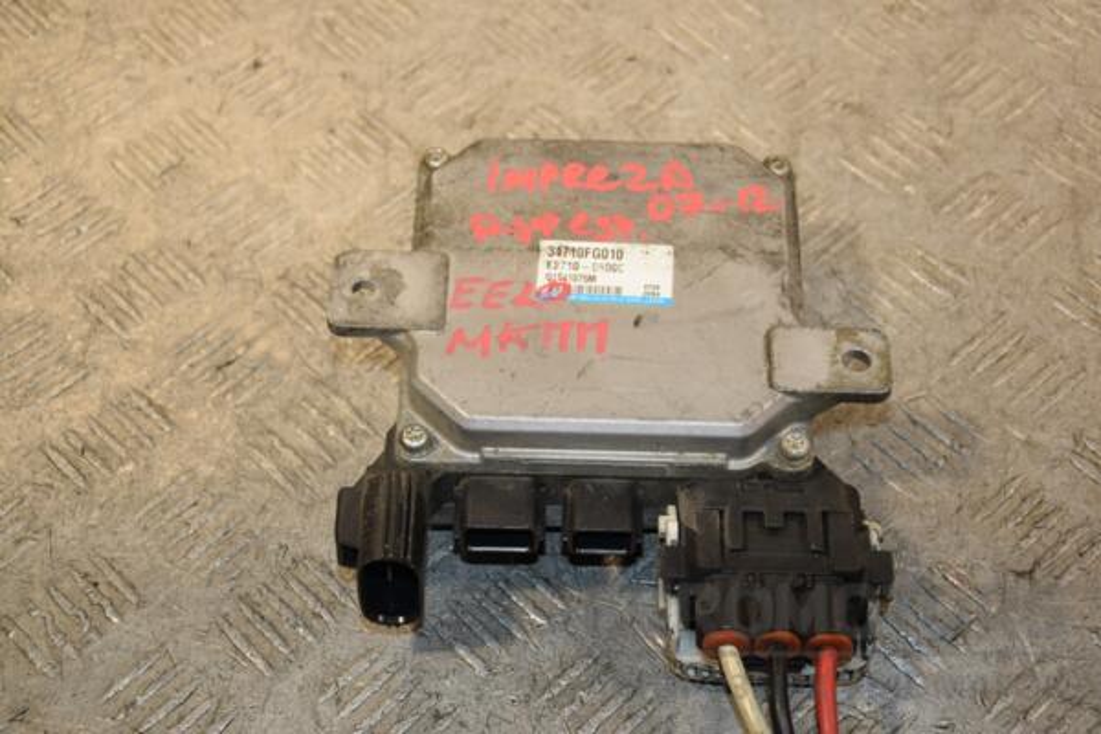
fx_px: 2202
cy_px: 367
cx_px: 550
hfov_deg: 28.1
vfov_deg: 18.9
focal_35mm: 72
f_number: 5
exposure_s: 1/200
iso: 800
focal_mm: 48
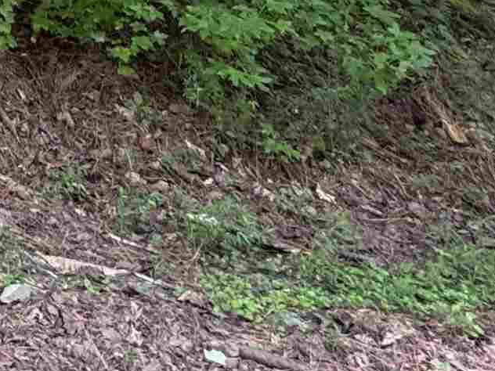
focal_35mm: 68
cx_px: -327
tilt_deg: +5.0
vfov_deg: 16.4
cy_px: -376
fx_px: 972
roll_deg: -0.8
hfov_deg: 21.6
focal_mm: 2.22
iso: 100
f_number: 2.2
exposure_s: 1/99
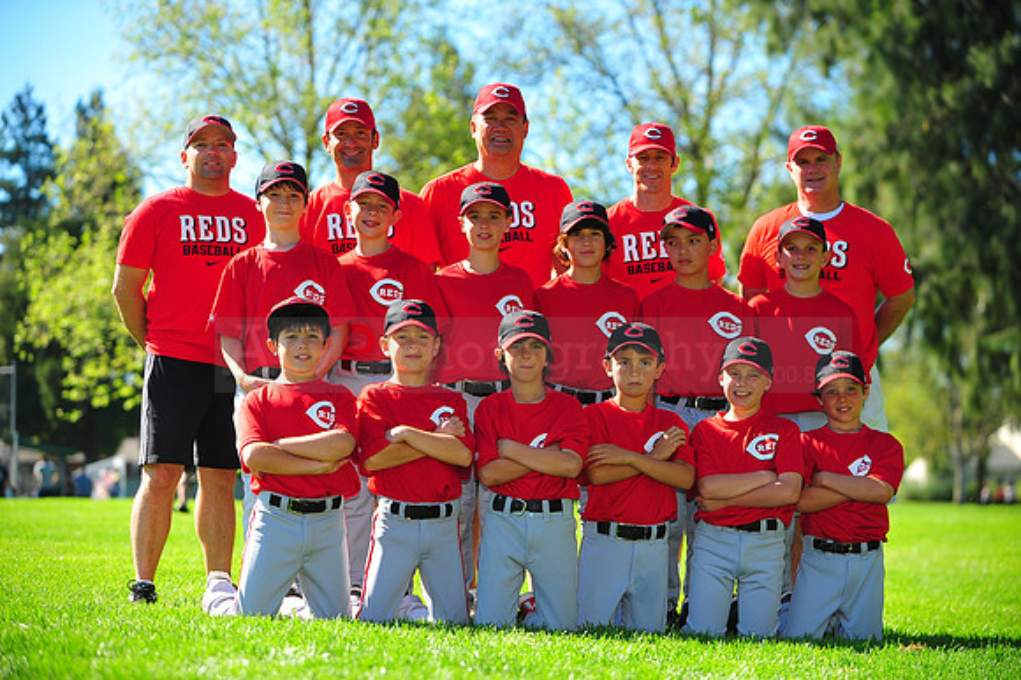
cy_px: 340
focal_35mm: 105
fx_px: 2976
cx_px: 510
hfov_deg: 19.5
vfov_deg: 13.0
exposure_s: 1/800
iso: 200
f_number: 3.5
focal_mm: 105
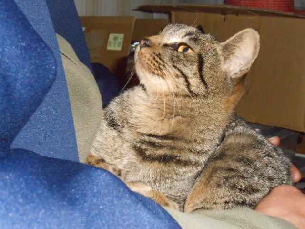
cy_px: 114
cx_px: 152
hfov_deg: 34.3
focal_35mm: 56
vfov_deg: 26.1
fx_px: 493
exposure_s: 1/60
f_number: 16.4
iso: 1250
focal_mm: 10
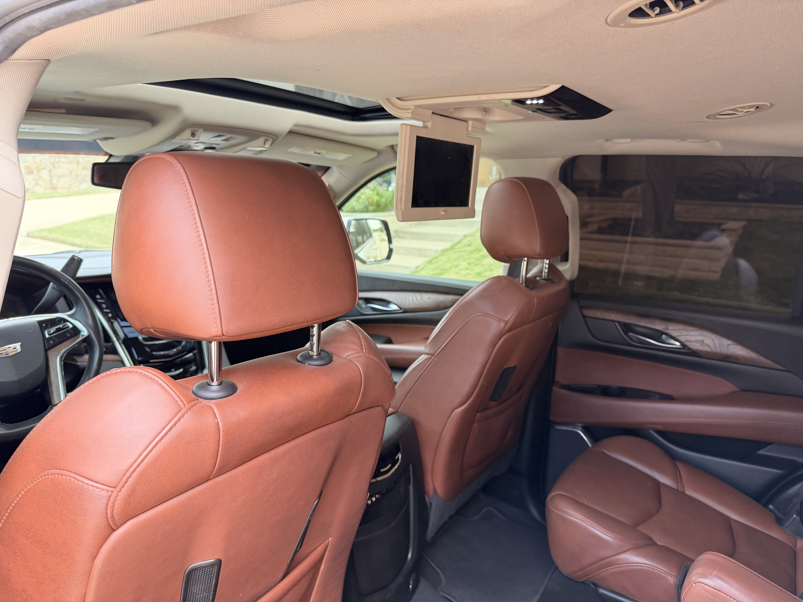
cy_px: 301
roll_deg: +1.0
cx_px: 402
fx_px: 557
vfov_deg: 56.8
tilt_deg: -12.4
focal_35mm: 24
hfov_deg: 71.6
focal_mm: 6.76
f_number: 1.78
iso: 160
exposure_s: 1/121
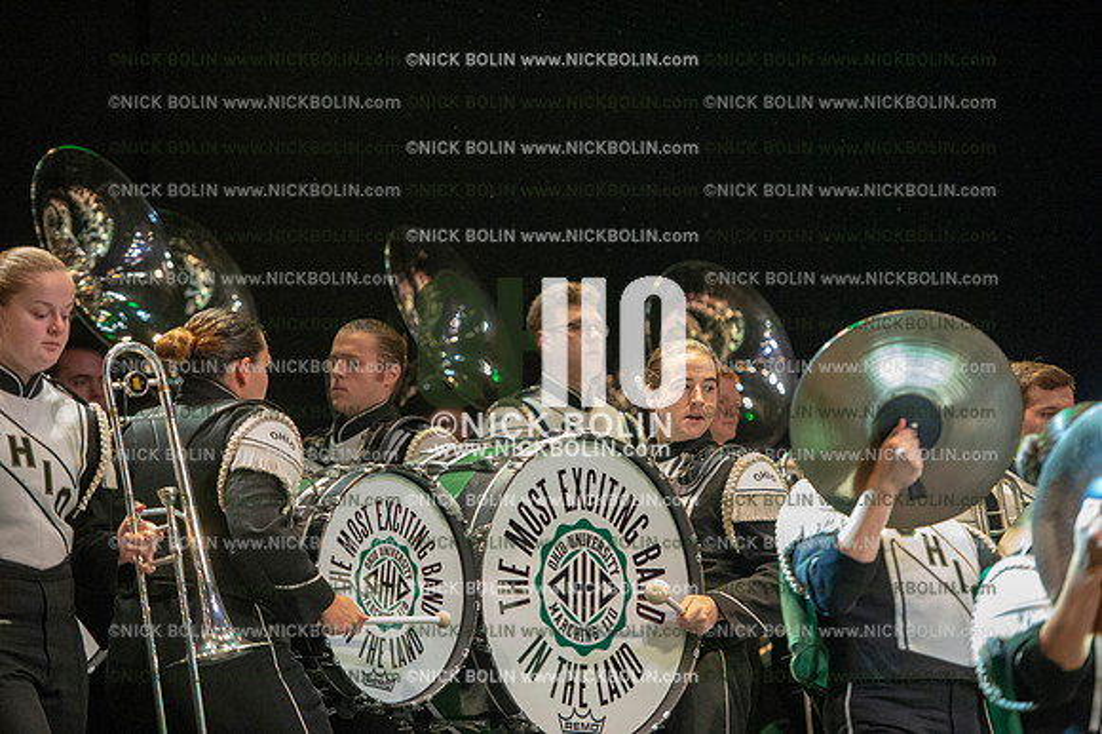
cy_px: 367
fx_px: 4589
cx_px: 551
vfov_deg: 9.1
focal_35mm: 150
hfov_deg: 13.7
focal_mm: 150
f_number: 2.8
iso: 8000
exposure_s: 1/800
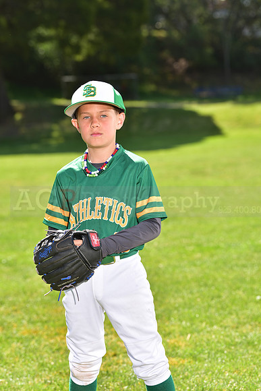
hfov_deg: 11.4
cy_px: 196
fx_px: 1304
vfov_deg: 17.1
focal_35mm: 120
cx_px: 130
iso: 100
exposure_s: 1/250
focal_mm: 120
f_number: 5
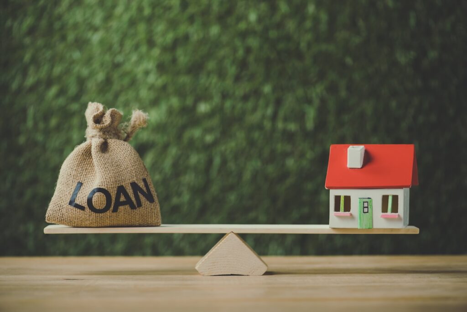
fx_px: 1362
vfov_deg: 13.0
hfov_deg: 19.5
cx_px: 234
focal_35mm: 105
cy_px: 156
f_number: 5
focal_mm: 105
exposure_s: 1/200
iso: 160
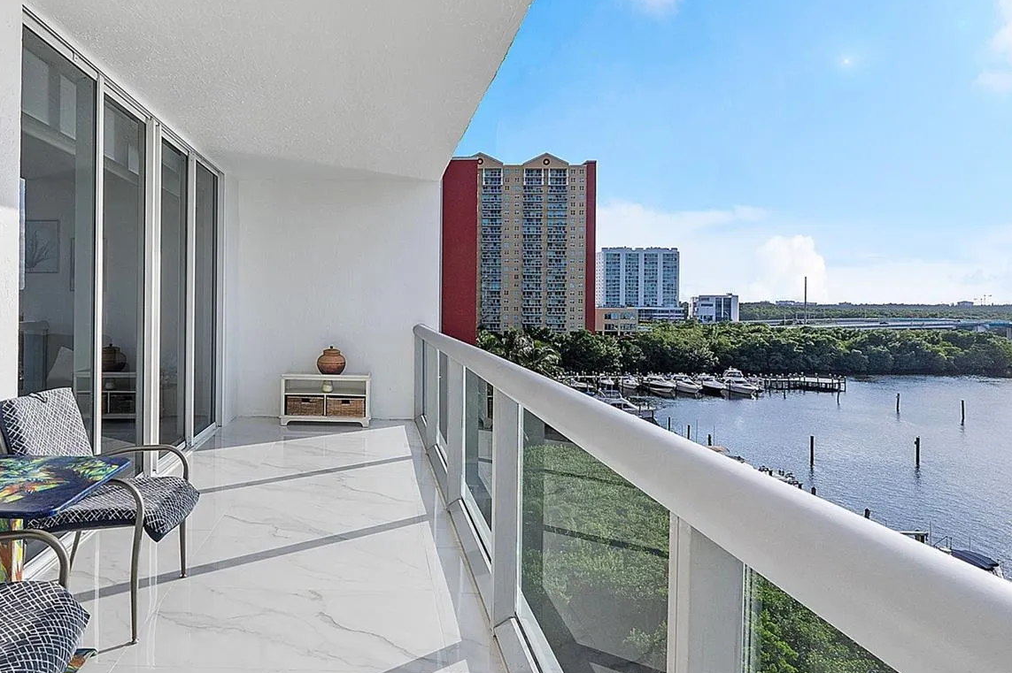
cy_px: 306
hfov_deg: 79.3
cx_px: 361
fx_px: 590
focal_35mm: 21
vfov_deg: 59.3
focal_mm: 10
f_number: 10
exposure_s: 1/500
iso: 200
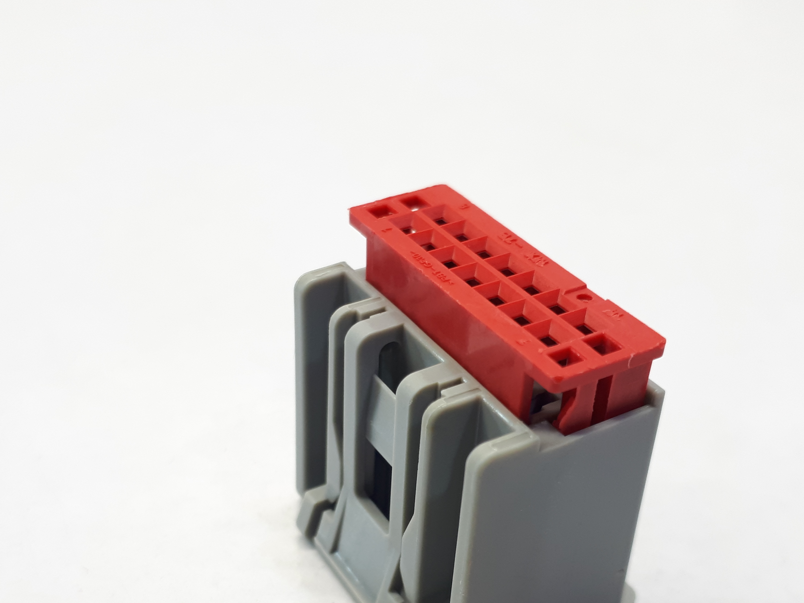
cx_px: 372
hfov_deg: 44.8
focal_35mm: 42
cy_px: 431
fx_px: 976
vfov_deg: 33.8
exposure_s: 1/100
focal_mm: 3.6
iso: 64
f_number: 1.9
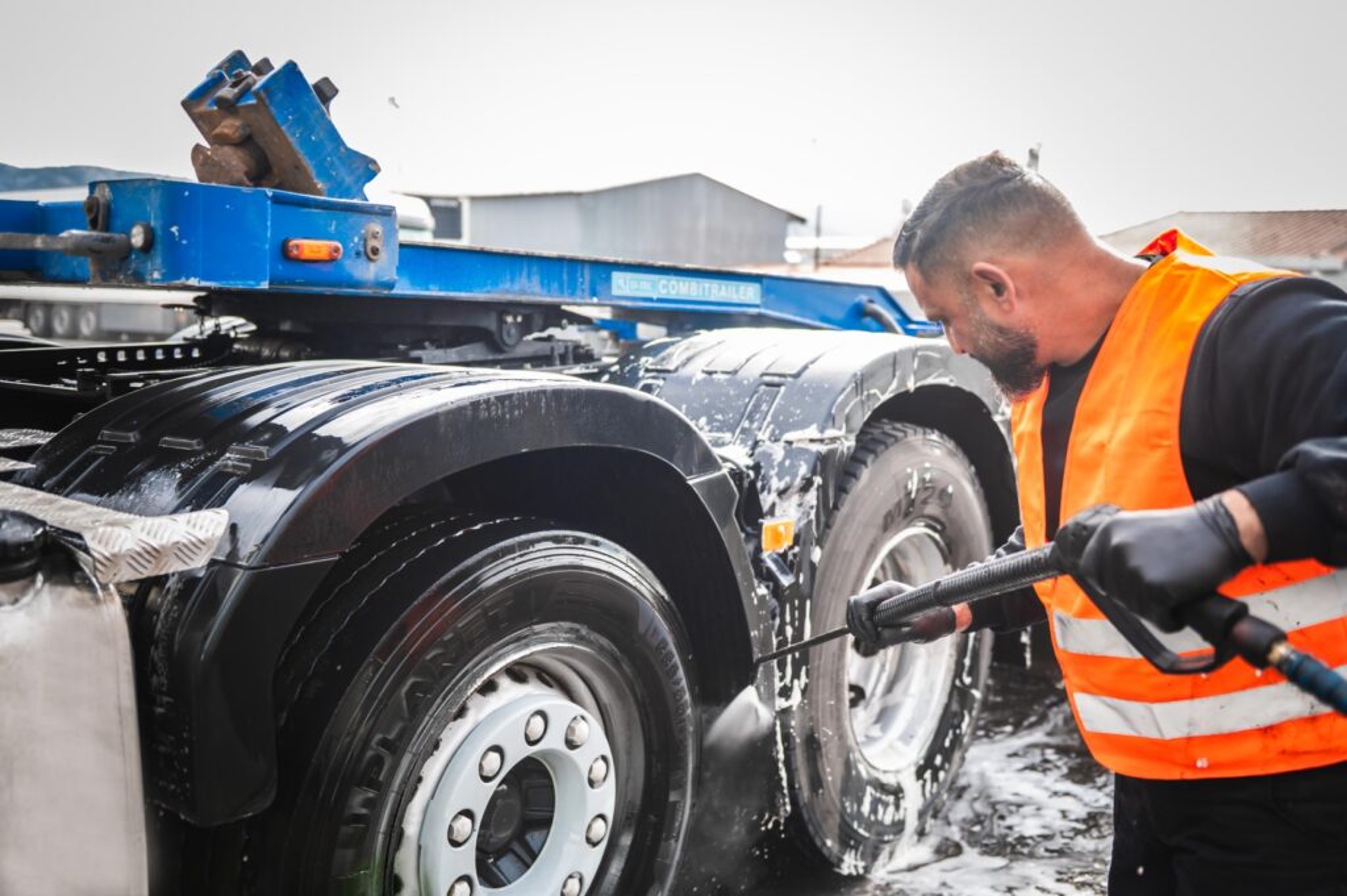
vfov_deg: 37.8
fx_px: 1308
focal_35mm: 35
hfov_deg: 54.5
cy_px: 448
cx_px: 674
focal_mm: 35
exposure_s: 1/500
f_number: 3.5
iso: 320
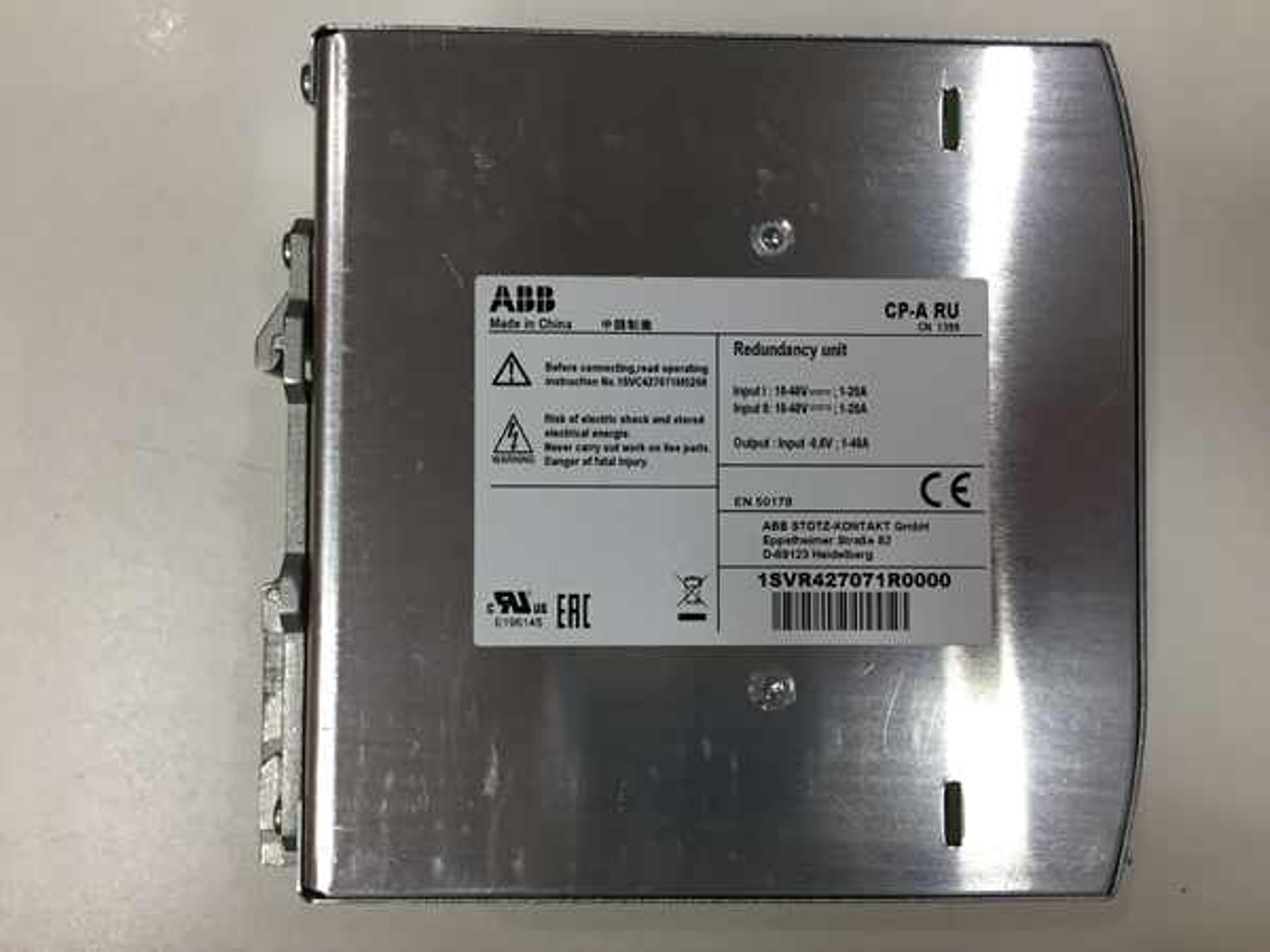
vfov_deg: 48.2
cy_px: 476
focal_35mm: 29
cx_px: 635
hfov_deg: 61.7
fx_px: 1064
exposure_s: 1/33
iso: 32
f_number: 2.2
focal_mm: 4.15
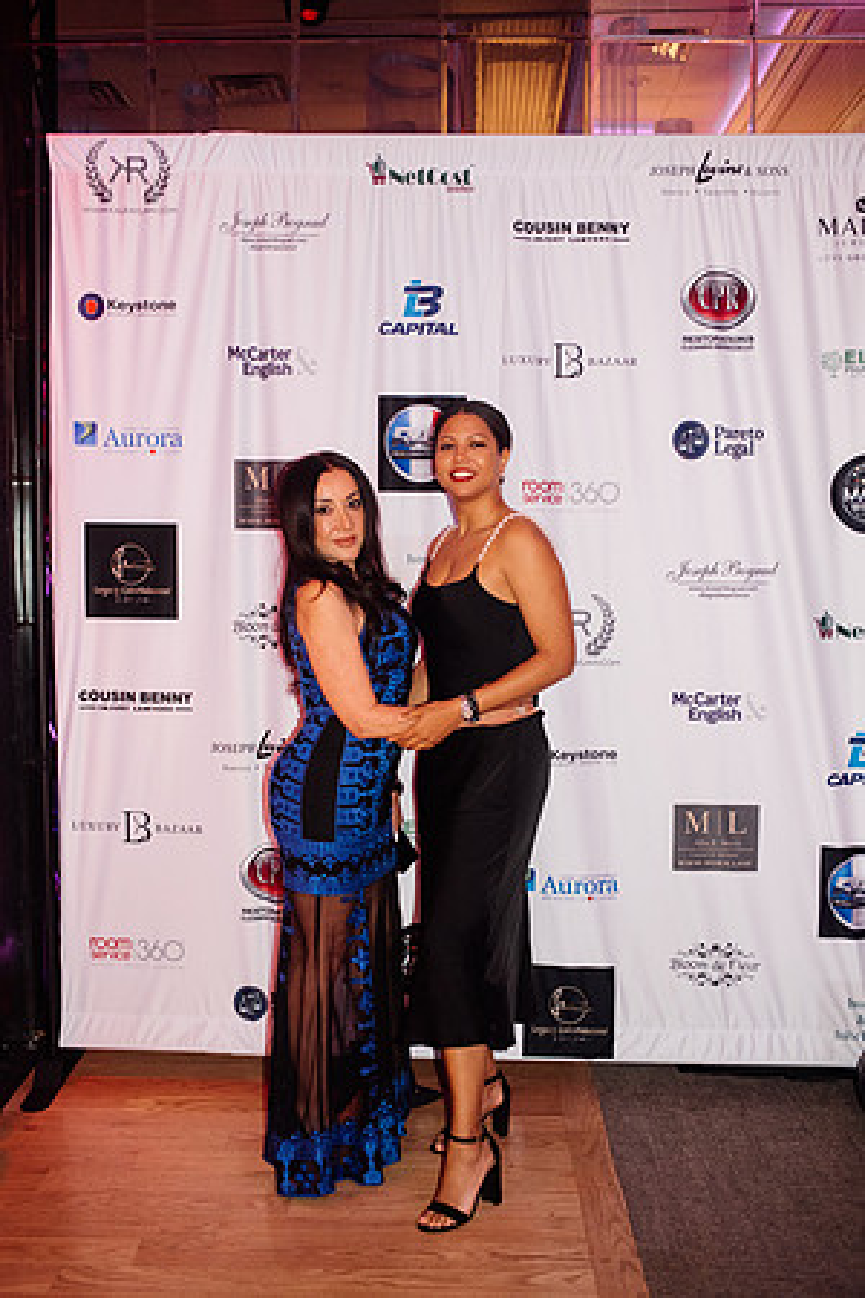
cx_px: 432
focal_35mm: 35
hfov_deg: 37.9
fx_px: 1261
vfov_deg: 54.4
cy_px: 649
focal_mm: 35
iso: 2500
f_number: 2.5
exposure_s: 1/200
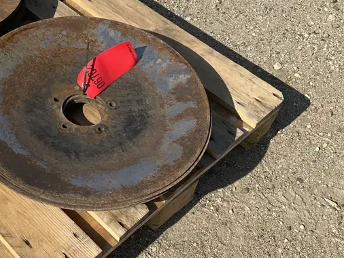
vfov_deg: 26.5
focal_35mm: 55
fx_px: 547
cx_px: 56
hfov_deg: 33.6
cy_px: 93
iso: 25
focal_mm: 3
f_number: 1.8
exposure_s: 1/2227
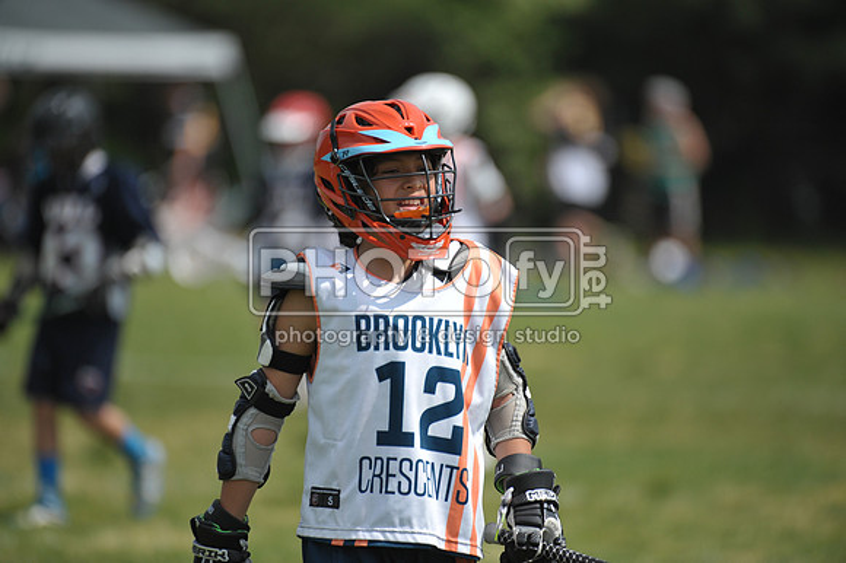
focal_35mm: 400
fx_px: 9394
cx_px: 423
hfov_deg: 5.2
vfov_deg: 3.4
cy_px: 282
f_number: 4
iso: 640
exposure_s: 1/4000
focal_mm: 400
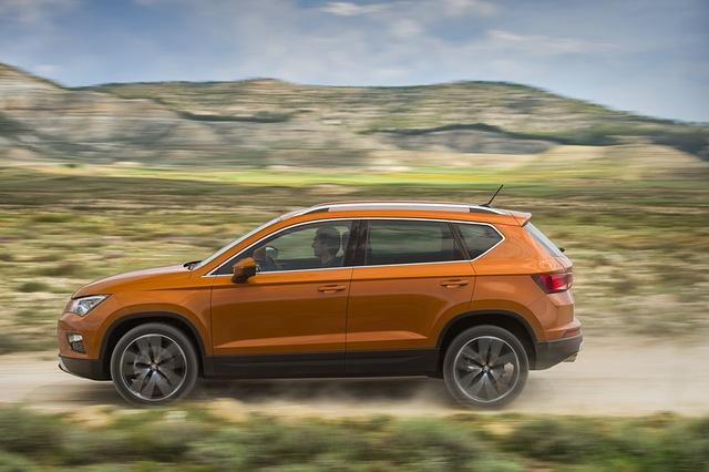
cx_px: 354
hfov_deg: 28.9
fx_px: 1378
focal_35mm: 70
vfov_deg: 19.4
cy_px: 236
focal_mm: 70
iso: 160
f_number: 8
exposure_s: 1/125
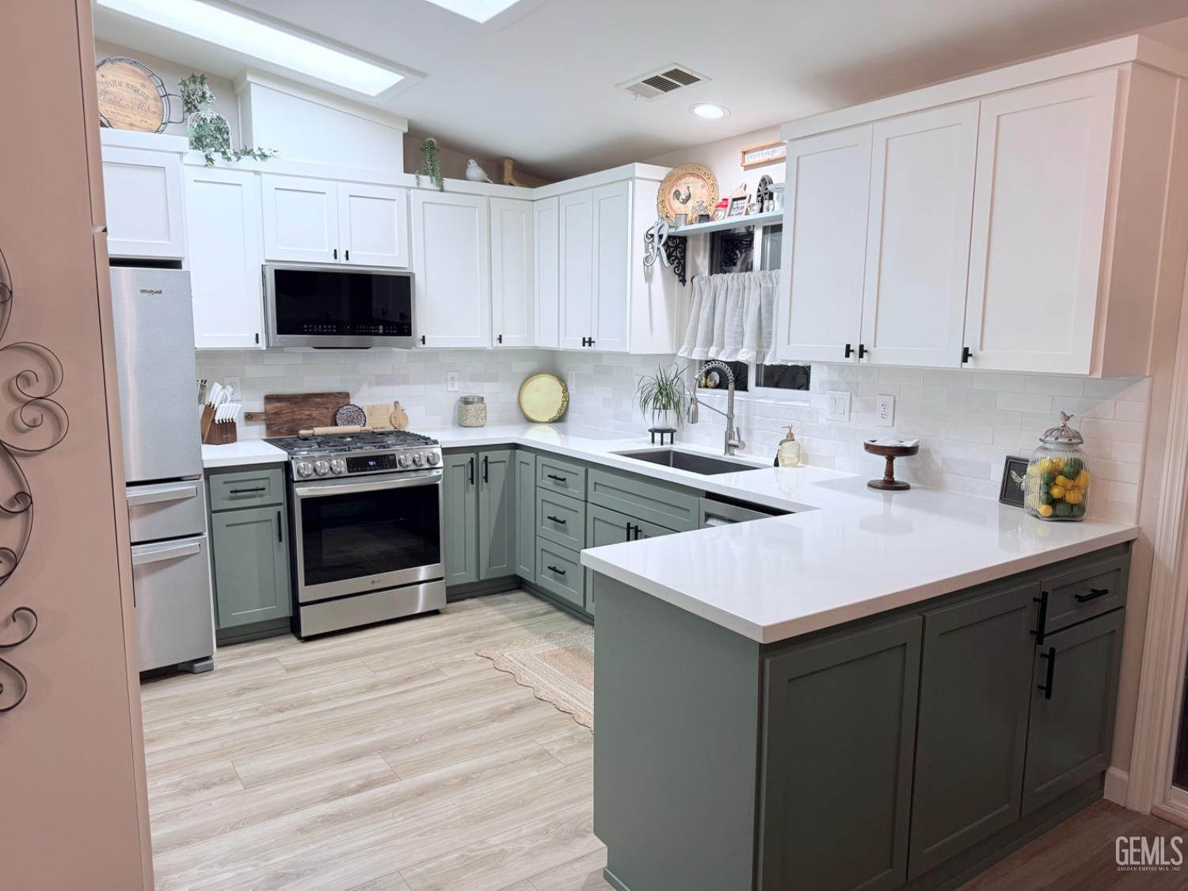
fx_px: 824
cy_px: 446
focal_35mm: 24
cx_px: 594
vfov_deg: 56.8
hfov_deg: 71.6
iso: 160
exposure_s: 1/60
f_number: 1.78
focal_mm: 6.76
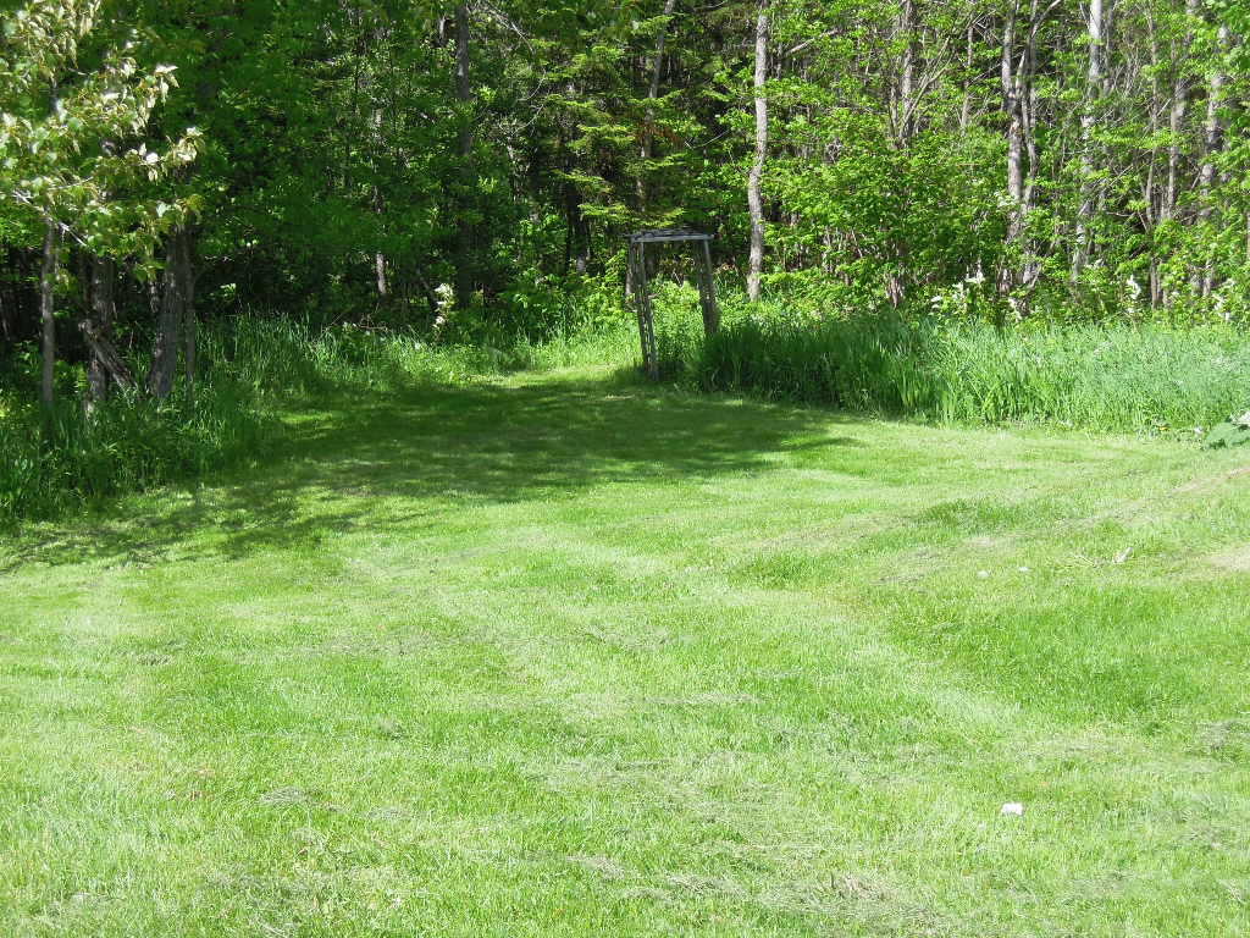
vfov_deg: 21.0
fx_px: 2528
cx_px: 625
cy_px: 469
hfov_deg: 27.8
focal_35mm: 70
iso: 160
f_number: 4.5
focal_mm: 12.5
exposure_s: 1/500
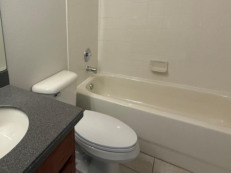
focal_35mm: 25
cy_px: 52
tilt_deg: -12.2
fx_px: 167
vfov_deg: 53.3
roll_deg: +2.3
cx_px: 53
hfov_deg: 64.5
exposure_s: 1/120
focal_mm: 2.22
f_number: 2.2
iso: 320
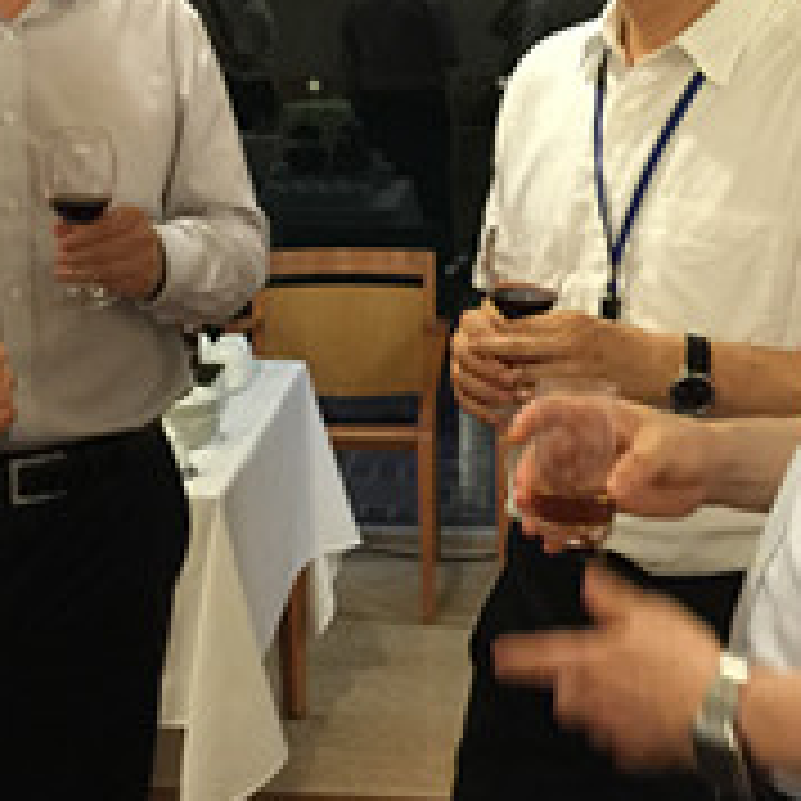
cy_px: 70
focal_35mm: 72
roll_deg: +0.0
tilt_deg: -3.7
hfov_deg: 23.9
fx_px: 1885
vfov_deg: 23.3
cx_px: 256
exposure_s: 1/8
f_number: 2.2
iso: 125
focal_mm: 4.15
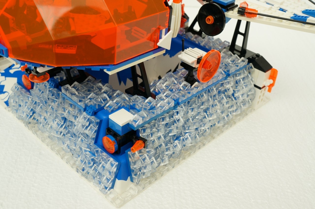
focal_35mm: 42
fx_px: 367
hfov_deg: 46.4
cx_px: 158
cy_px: 104
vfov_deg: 31.8
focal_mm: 28
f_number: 8
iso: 400
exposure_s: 1/40
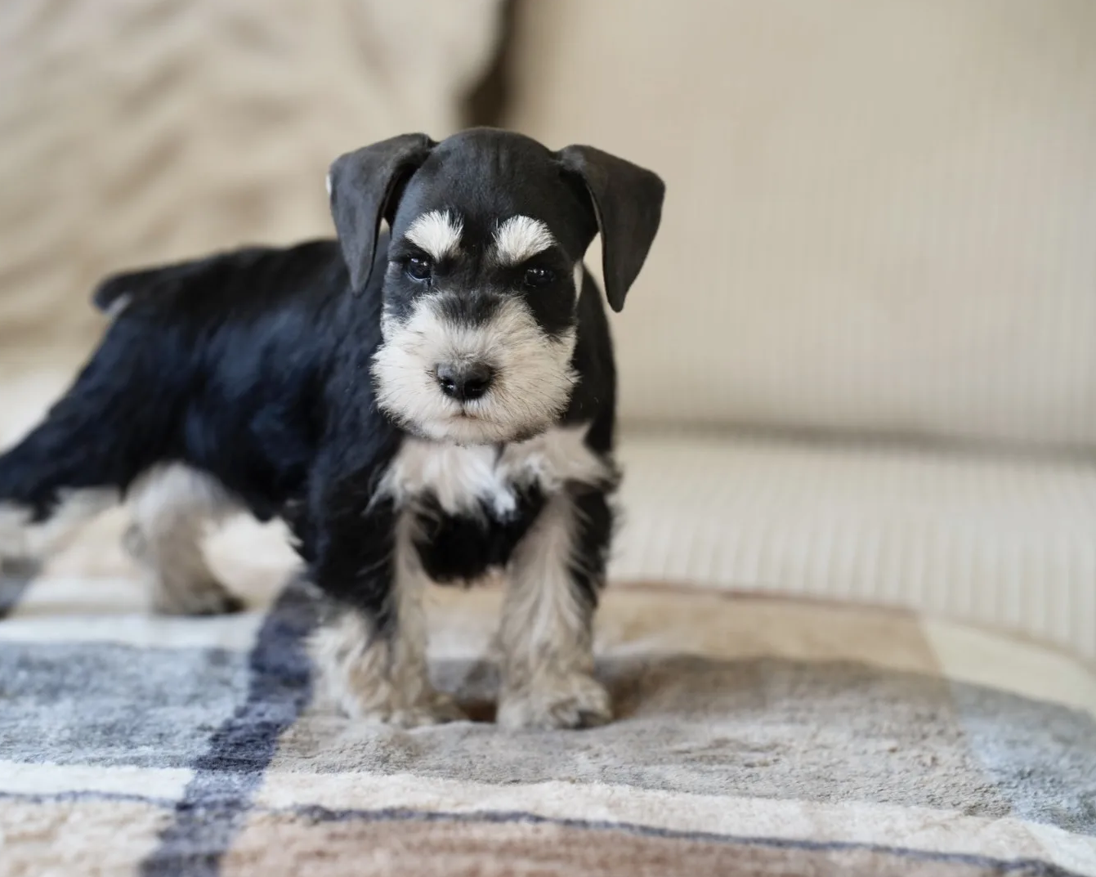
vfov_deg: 12.9
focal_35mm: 120
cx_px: 465
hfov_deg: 16.0
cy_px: 437
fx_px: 3893
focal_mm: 106
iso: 640
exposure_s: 1/160
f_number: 4
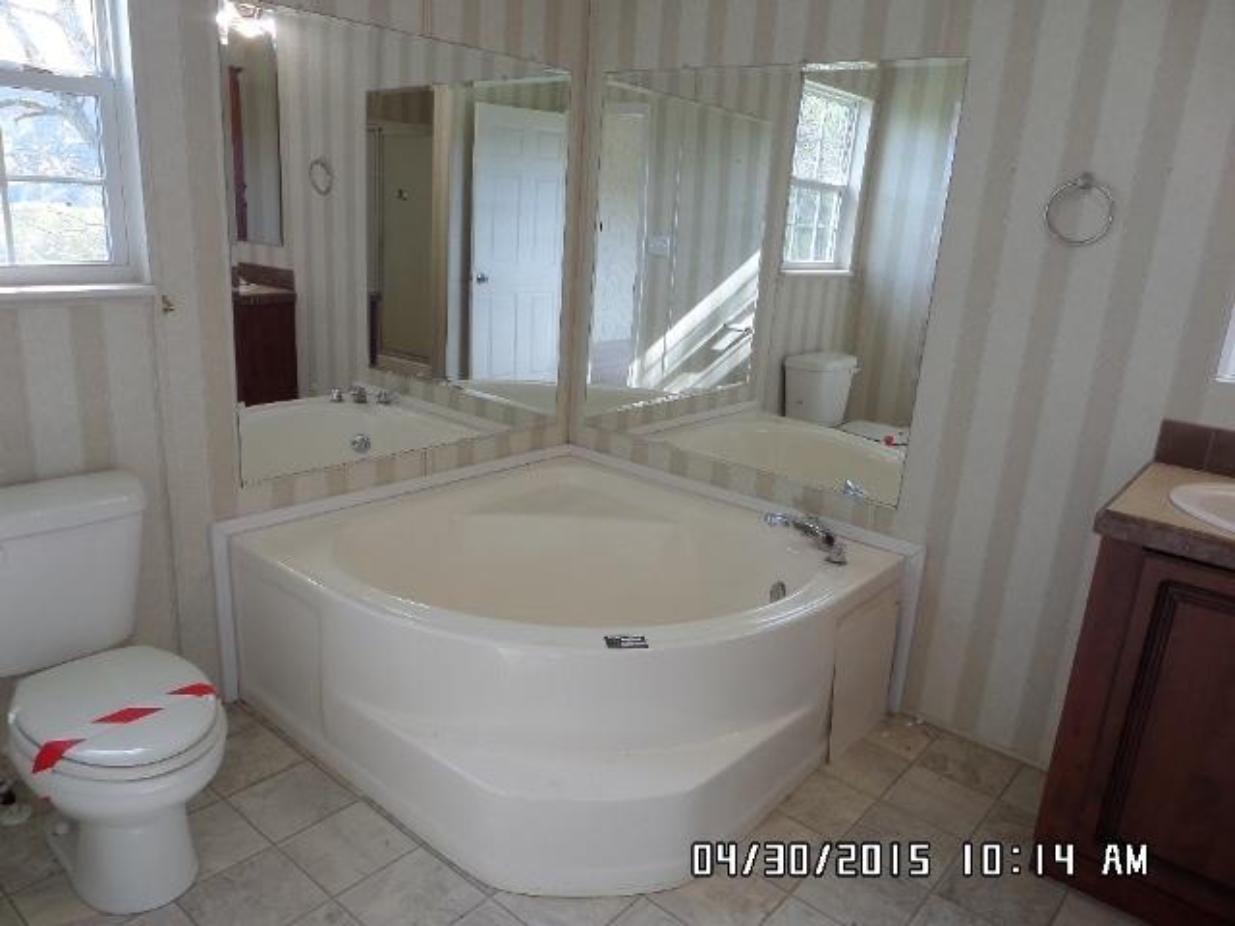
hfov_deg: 71.6
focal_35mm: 24
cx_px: 618
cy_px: 463
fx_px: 856
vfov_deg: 56.8
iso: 100
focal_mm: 4
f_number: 3.2
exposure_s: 1/60
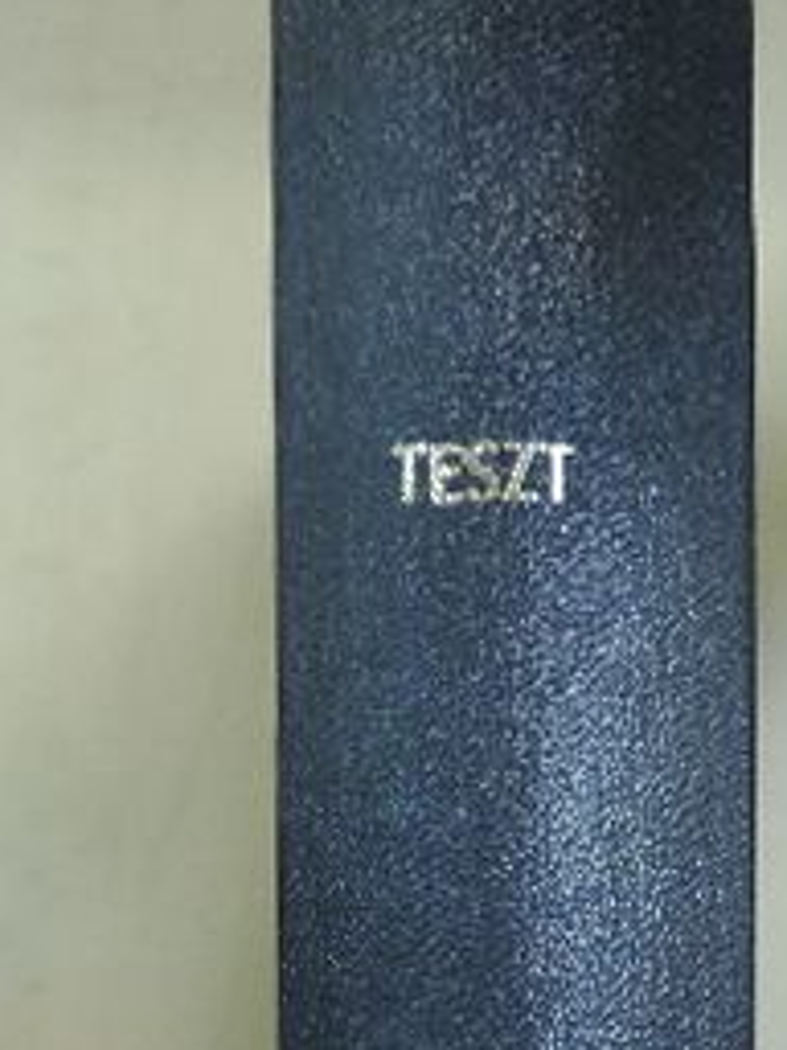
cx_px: 644
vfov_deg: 23.5
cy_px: 1296
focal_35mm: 75
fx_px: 2274
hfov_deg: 19.4
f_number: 3.1
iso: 900
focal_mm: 5.3
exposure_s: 1/60
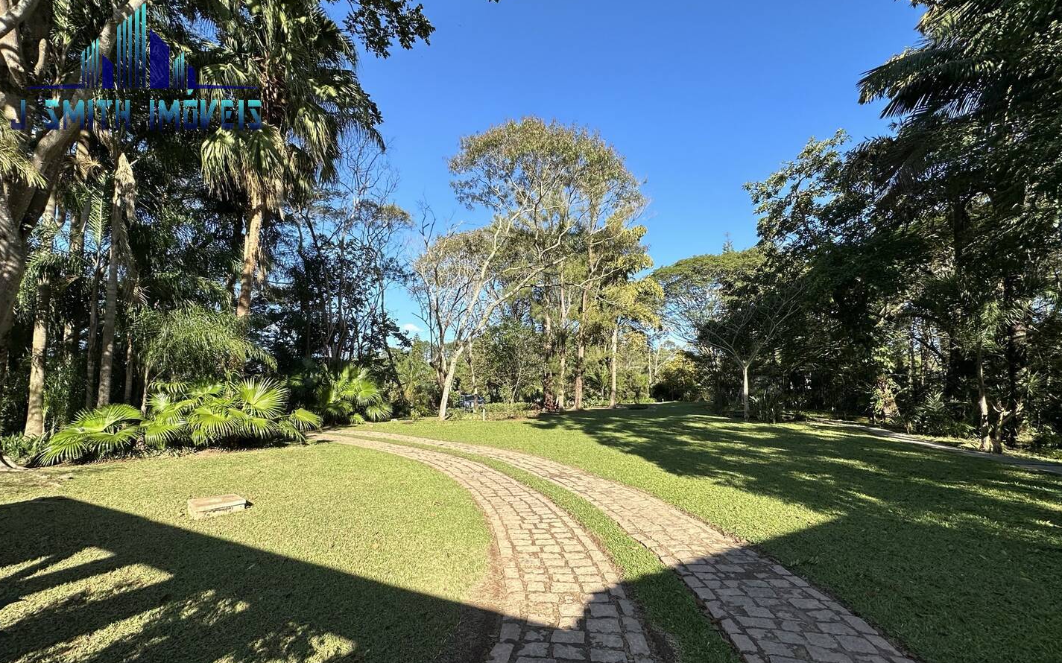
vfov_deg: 74.5
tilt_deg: +3.5
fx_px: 434
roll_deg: -0.1
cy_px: 370
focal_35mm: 15
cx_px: 531
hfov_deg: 101.5
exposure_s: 1/947
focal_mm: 2.22
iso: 40
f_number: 2.2
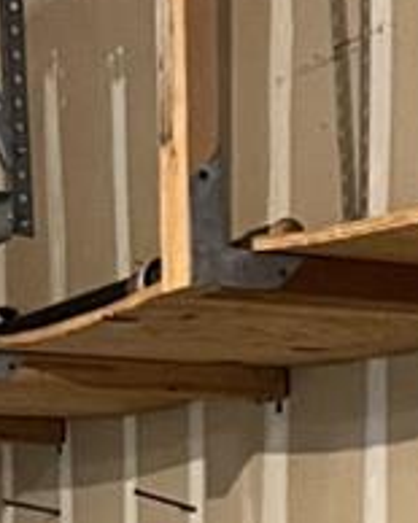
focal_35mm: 196
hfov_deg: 7.8
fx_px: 3033
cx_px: 595
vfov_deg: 8.0
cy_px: 1723
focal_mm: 5.7
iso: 640
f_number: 1.5
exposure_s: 1/30
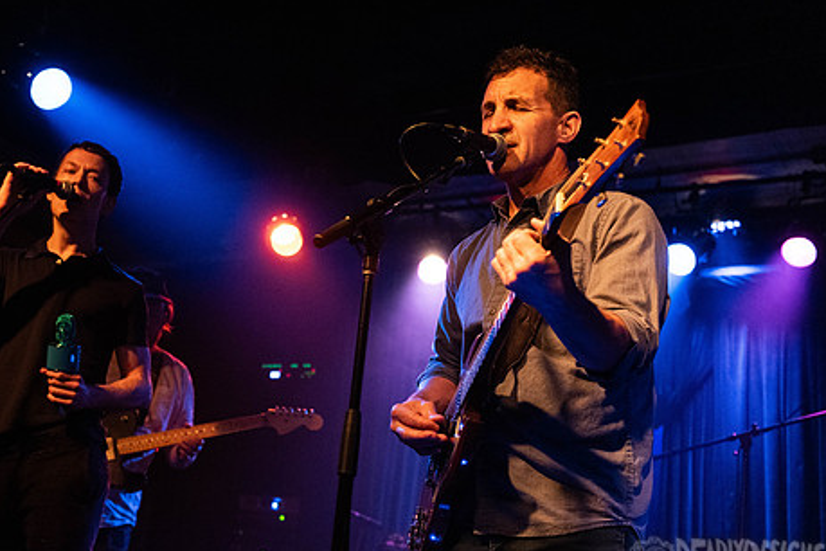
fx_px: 1101
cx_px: 319
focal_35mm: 48
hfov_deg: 40.9
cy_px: 253
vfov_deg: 28.1
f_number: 3.2
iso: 3200
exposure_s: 1/80
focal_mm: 38
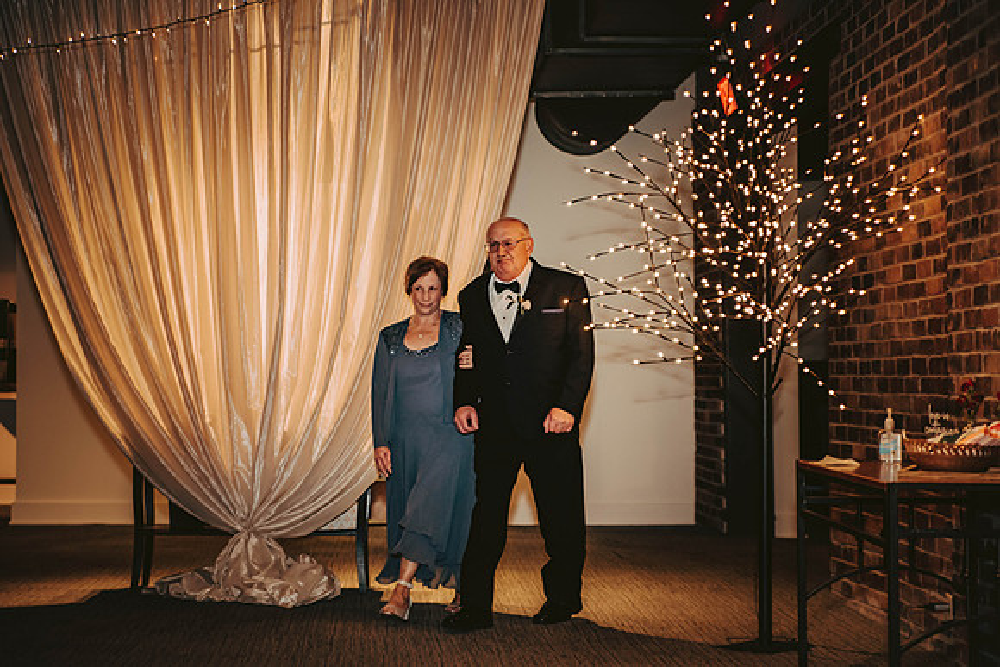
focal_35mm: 75
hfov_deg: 27.0
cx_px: 500
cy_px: 334
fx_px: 2084
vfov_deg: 18.2
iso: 1250
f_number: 3.2
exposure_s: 1/100
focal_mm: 75
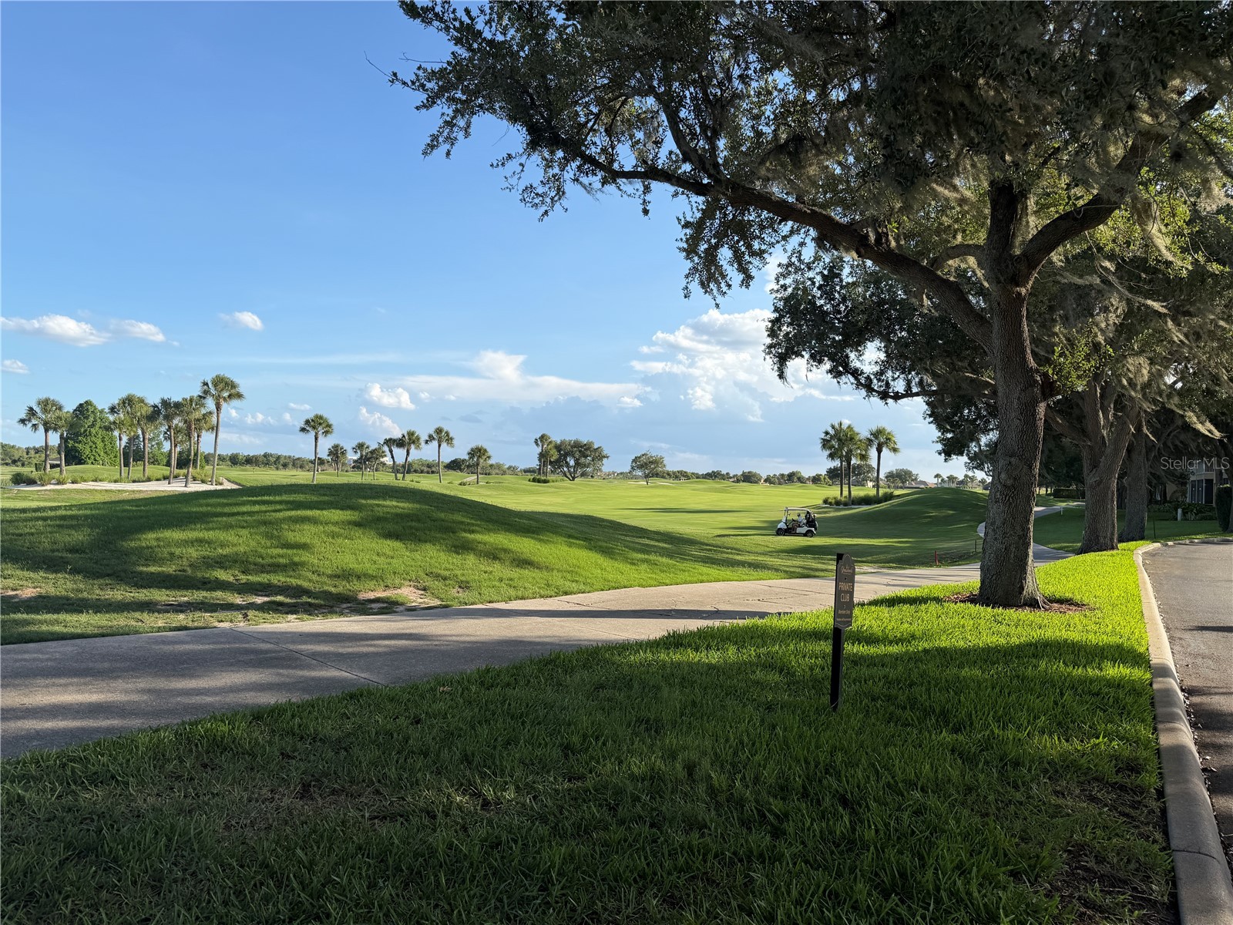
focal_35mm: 24
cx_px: 616
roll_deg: -0.6
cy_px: 462
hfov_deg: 71.6
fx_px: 855
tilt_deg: -0.1
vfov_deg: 56.8
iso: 80
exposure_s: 1/3021
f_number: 1.78
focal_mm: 6.76
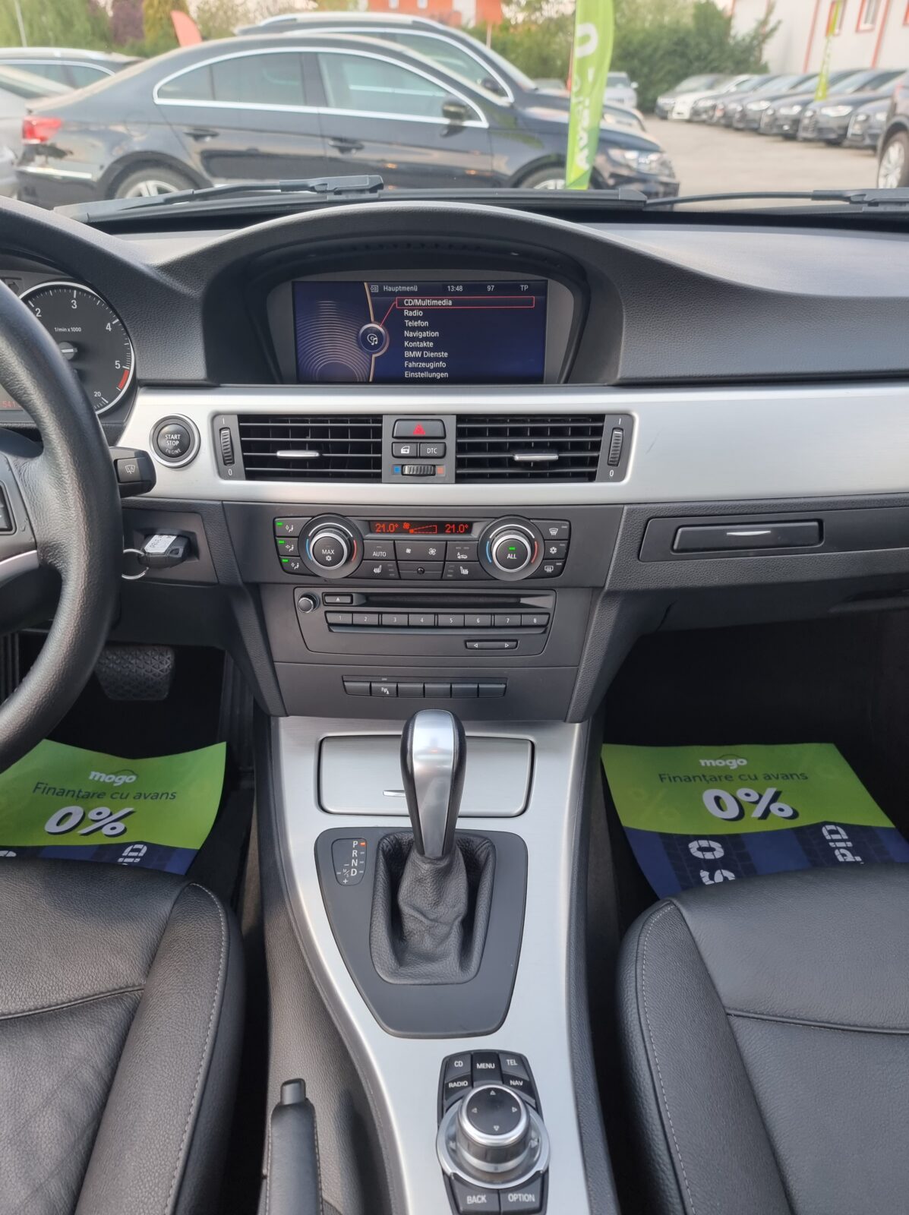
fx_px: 842
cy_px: 608
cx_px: 454
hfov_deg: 56.7
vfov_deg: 71.6
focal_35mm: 24
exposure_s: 1/120
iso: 50
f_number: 1.8
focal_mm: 6.7
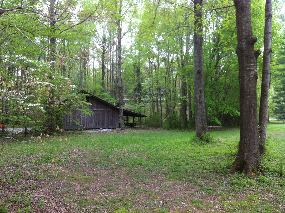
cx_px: 142
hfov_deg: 52.7
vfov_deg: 40.6
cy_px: 106
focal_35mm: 35
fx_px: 288
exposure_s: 1/127
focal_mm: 3.85
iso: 80
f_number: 2.8
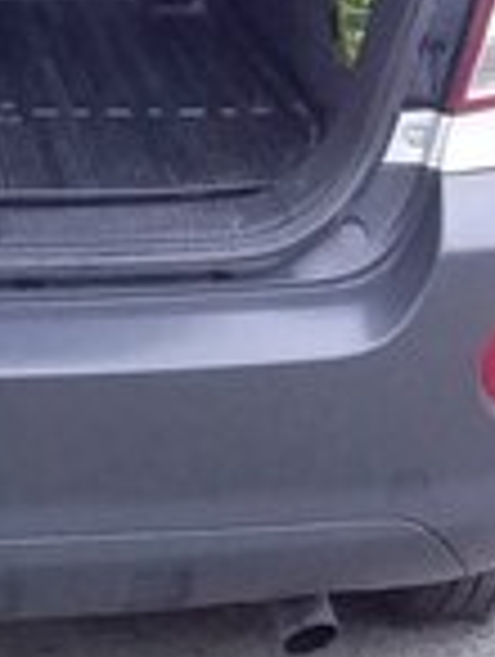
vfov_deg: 17.7
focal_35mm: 105
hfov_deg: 13.7
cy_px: -144
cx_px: -108
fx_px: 1996
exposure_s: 1/25
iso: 320
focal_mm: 3.3
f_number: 2.2
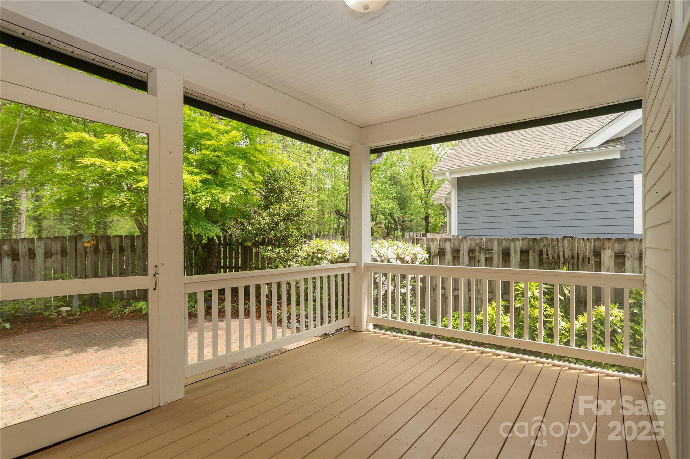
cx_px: 345
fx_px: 326
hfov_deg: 93.3
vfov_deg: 70.3
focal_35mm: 17
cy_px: 230
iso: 320
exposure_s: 1/125
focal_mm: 17
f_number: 8
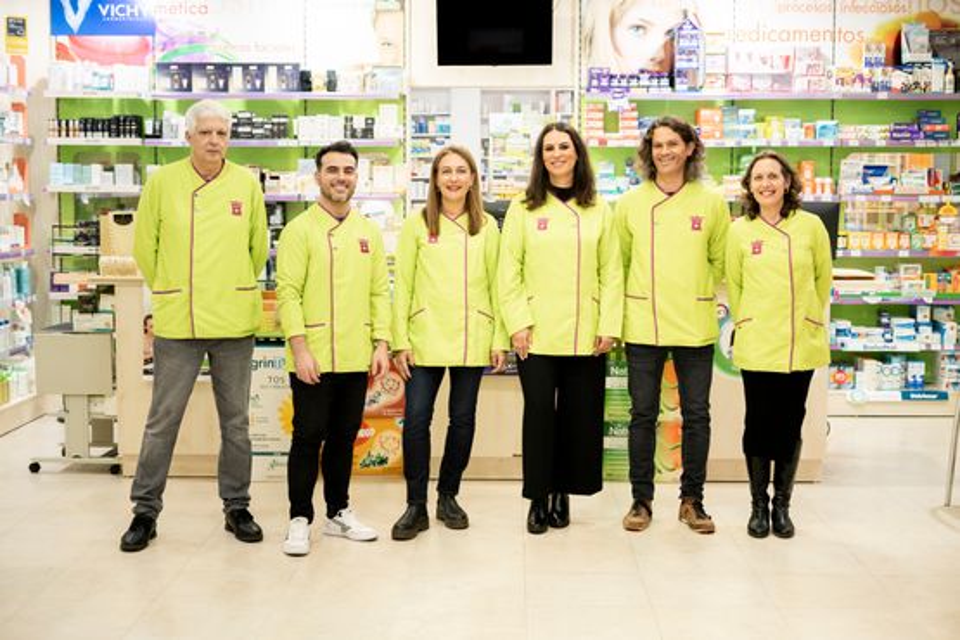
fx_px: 1368
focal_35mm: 51
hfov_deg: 38.7
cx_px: 484
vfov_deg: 26.3
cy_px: 320
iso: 400
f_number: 2.8
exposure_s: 1/125
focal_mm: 50
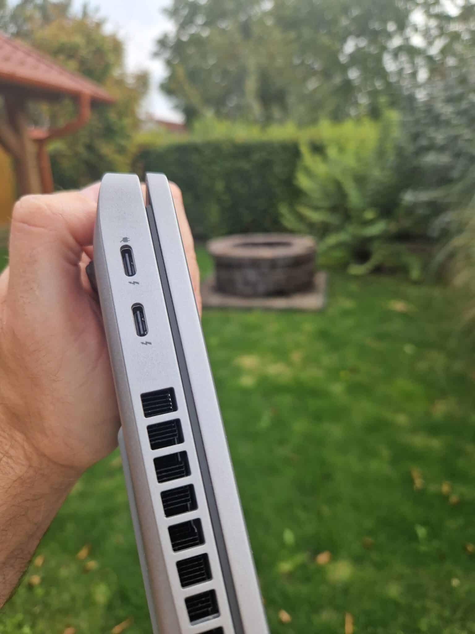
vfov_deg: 73.9
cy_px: 317
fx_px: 421
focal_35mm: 23
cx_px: 238
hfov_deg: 58.9
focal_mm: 5.4
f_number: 1.8
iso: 50
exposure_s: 1/736
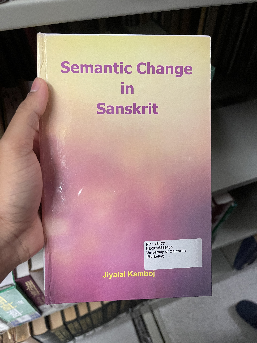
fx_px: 247
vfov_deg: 69.4
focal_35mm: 25
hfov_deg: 54.9
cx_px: 128
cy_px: 172
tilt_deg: -49.8
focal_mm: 5.1
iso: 320
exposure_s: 1/60
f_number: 1.6
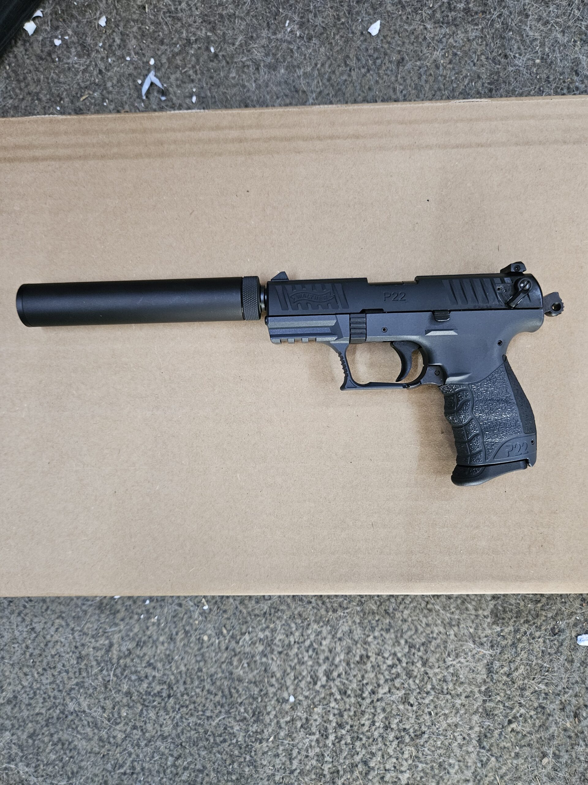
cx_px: 294
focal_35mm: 23
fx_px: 521
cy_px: 392
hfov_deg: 58.9
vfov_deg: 73.9
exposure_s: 1/60
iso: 640
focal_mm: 5.4
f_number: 1.8
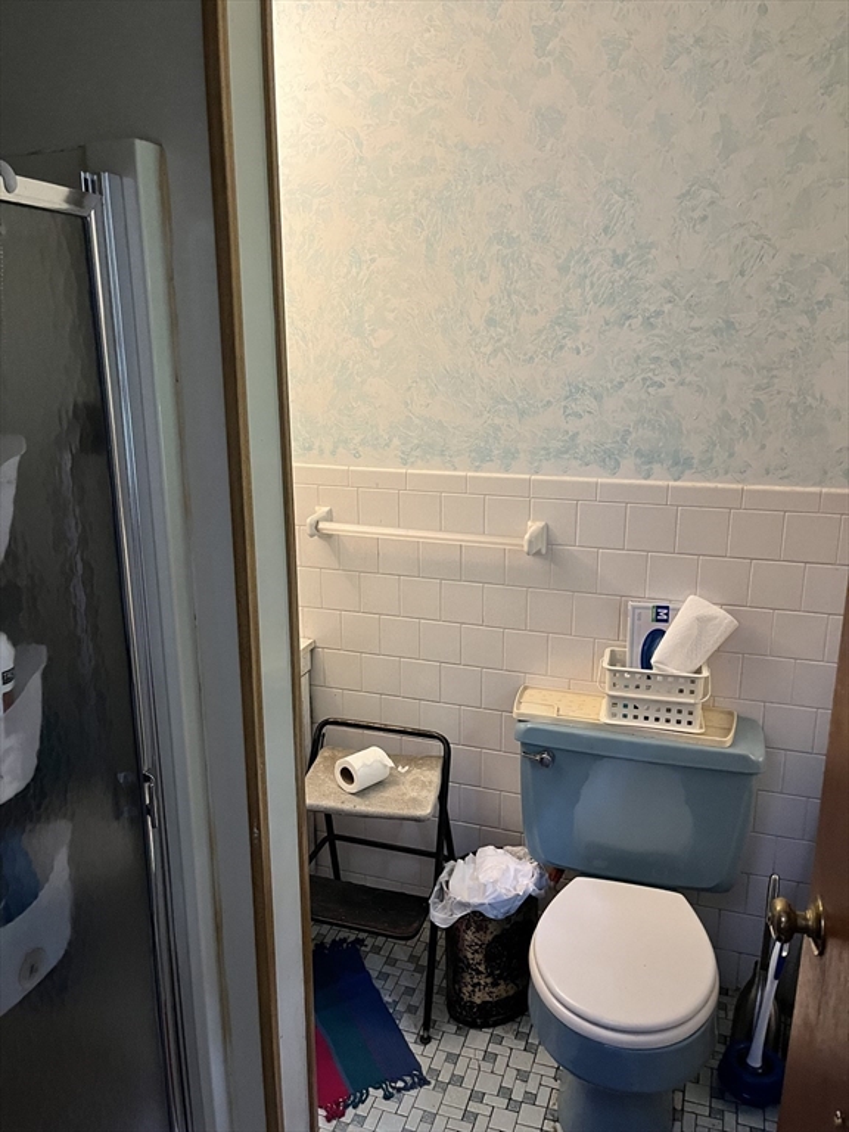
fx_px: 850
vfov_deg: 67.3
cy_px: 566
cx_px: 424
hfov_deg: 53.1
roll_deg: +0.9
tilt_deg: -13.7
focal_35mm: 26
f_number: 1.6
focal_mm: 5.1
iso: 500
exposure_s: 1/60
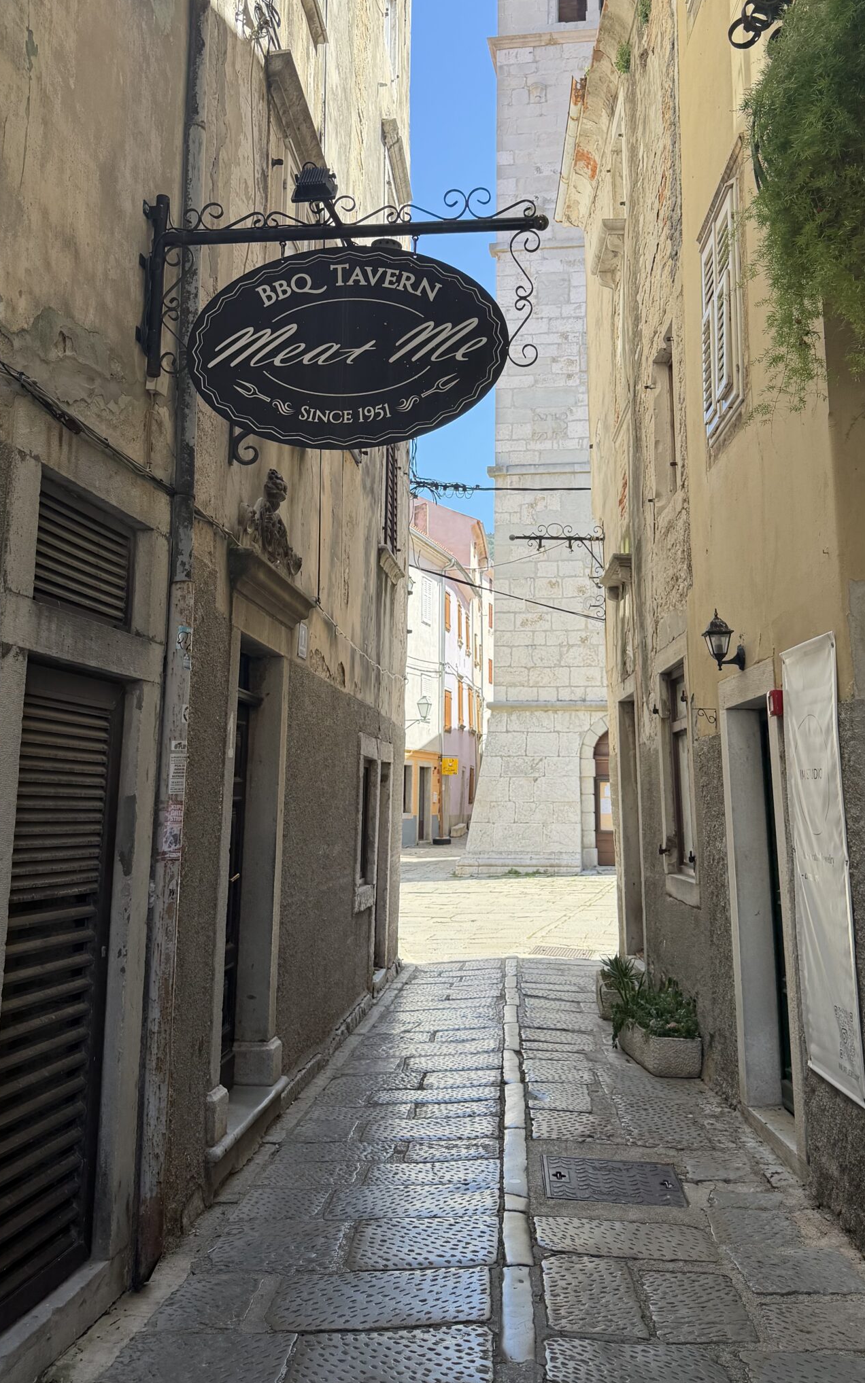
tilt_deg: +10.3
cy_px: 562
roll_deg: -2.0
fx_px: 1207
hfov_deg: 39.4
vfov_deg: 59.2
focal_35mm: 32
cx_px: 491
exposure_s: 1/1139
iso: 100
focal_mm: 6.76
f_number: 1.78
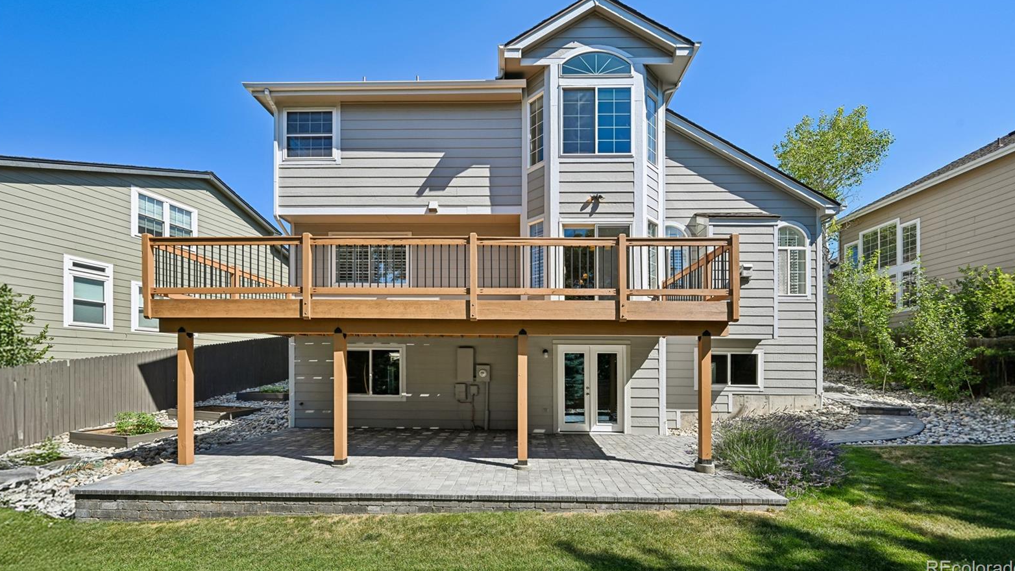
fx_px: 404
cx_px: 512
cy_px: 236
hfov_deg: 103.0
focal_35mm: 15
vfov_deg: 70.0
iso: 64
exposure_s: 1/100
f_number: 10
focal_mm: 14
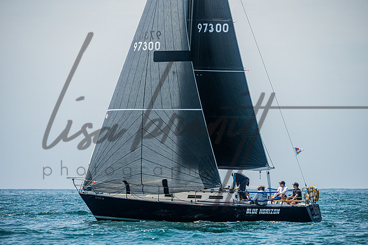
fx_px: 2865
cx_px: 184
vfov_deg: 4.9
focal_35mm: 280
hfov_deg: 7.3
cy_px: 130
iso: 400
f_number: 6.3
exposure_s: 1/3200
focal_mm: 260
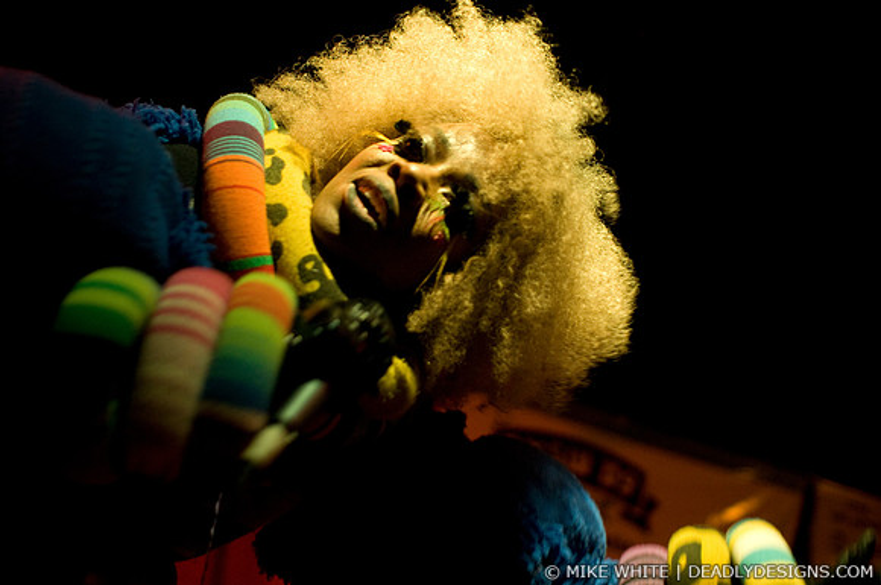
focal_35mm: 45
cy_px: 292
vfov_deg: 29.8
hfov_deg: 43.7
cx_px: 440
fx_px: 1100
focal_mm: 30
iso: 1000
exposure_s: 1/80
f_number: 1.4
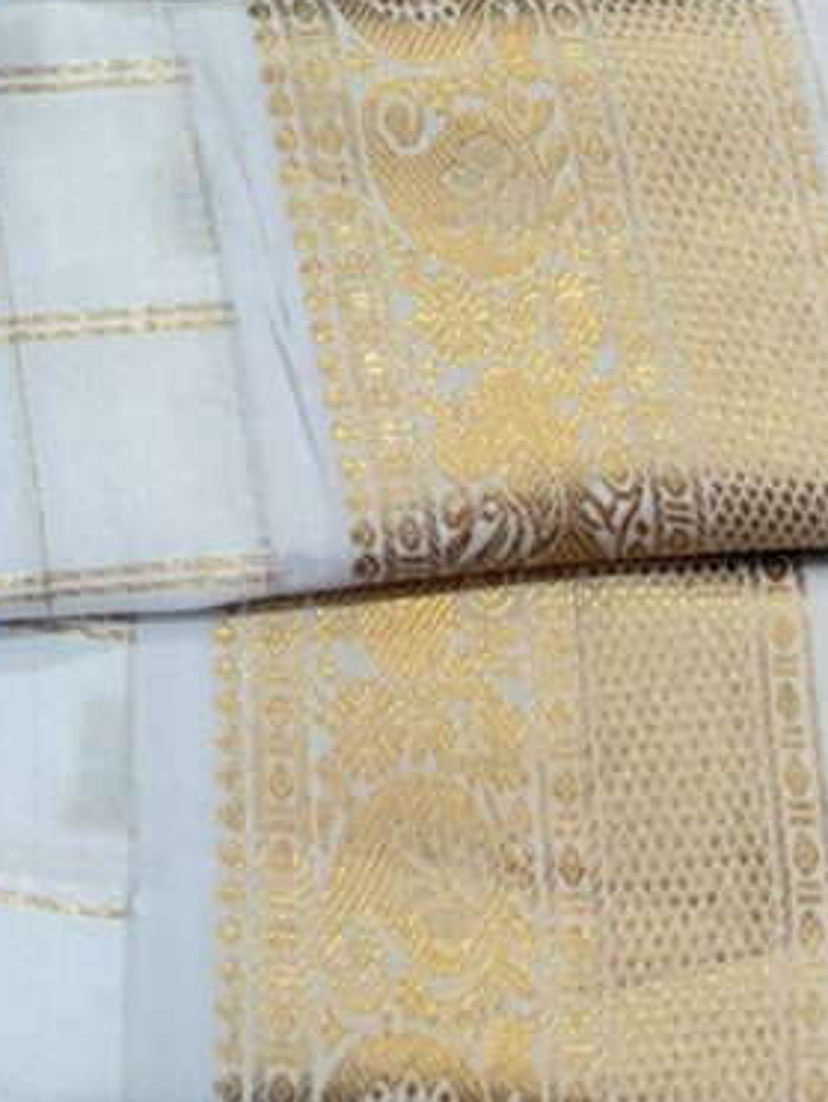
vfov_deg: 15.8
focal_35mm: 105
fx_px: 3343
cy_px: -897
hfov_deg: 13.5
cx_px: -316
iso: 80
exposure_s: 1/100
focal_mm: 5.7
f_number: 1.5
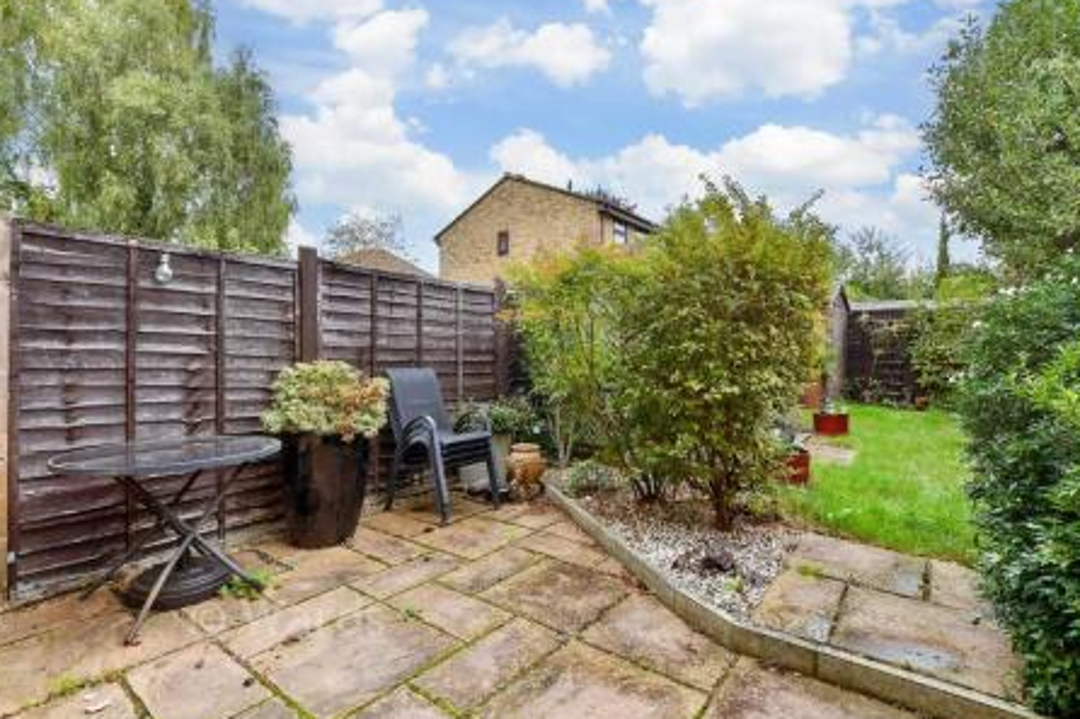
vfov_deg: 73.7
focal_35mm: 16
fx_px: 480
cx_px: 564
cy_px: 355
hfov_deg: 96.7
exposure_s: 1/125
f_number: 8
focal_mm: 10
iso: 320
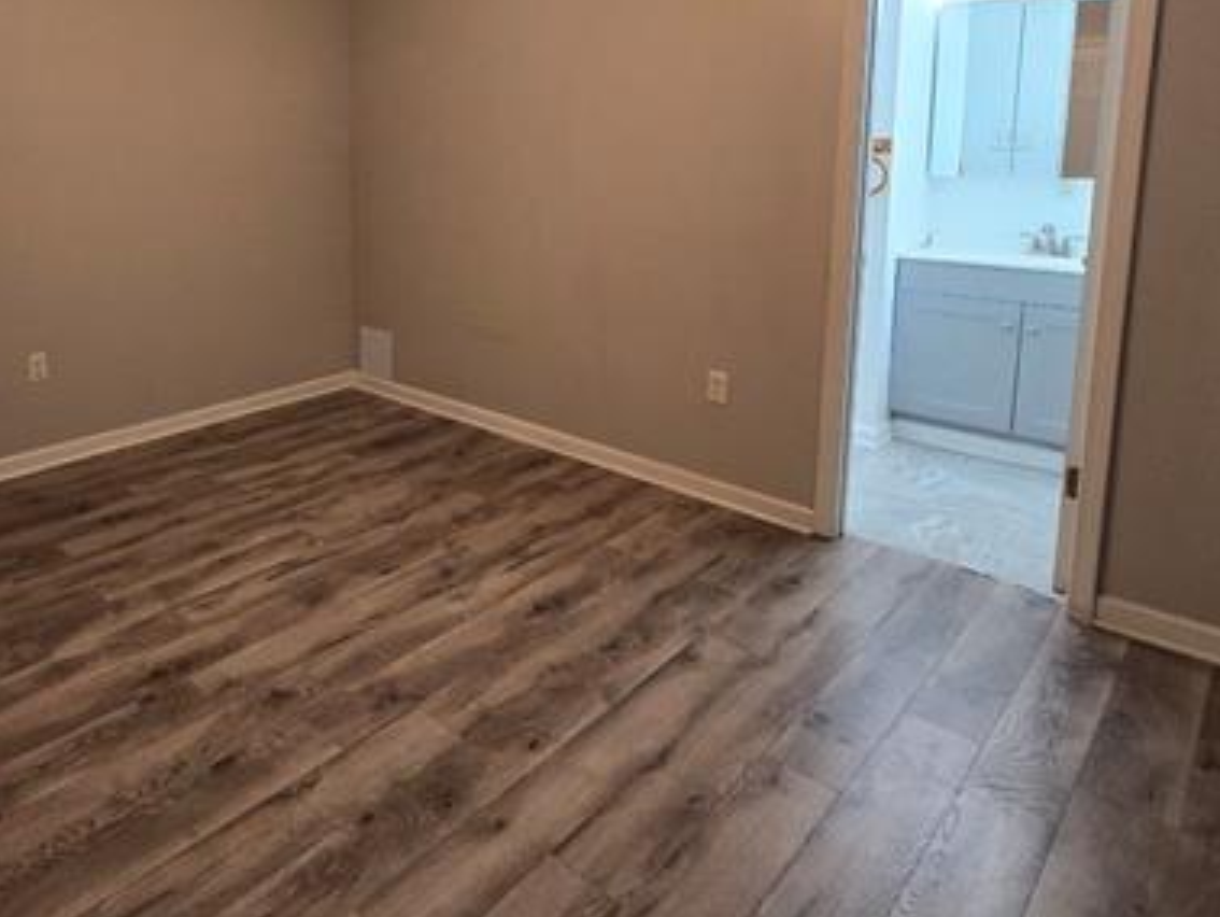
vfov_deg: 58.5
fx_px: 776
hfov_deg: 73.9
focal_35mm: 22
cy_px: 249
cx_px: 400
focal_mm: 2.2
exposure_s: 1/60
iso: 250
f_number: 2.2
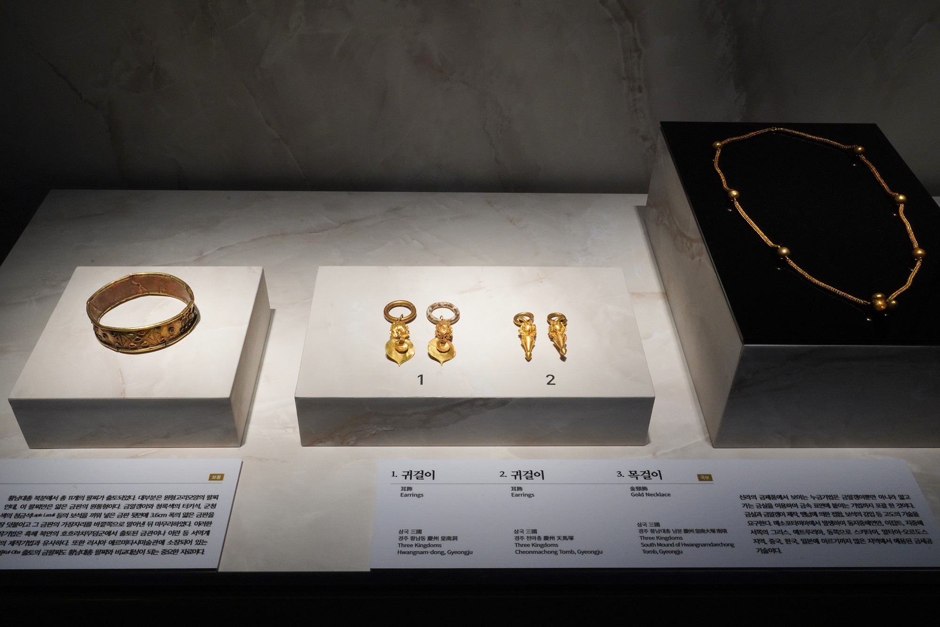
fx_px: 888
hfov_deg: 55.8
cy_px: 314
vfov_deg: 38.9
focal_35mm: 34
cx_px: 470
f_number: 25
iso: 3200
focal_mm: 34
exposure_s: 1/100
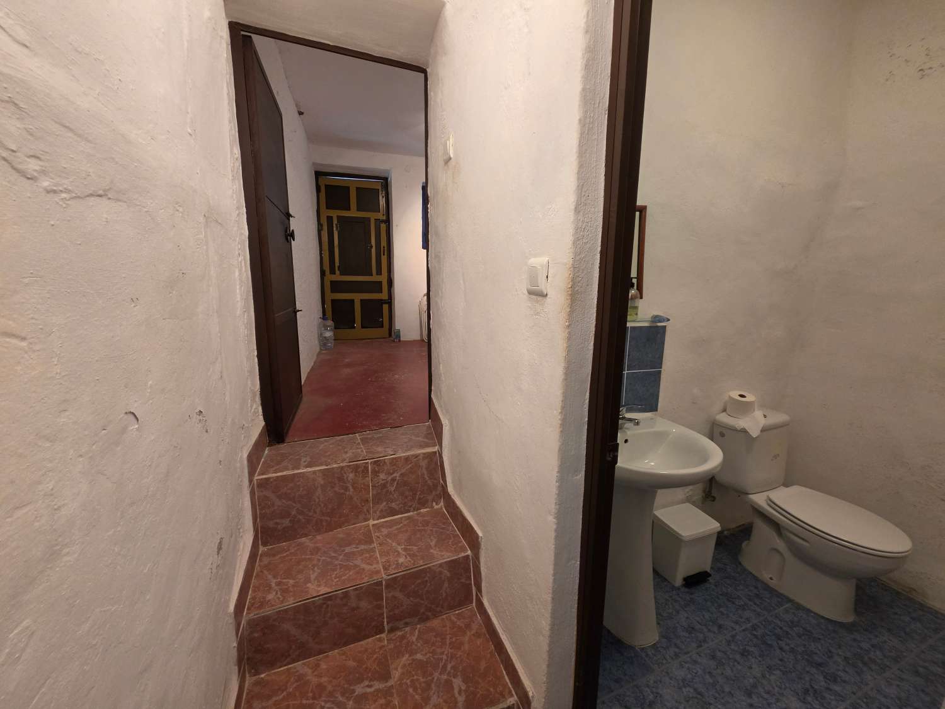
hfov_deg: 106.2
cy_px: 354
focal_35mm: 13
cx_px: 472
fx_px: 355
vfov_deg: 89.9
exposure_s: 1/50
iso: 320
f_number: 1.9
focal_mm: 2.2
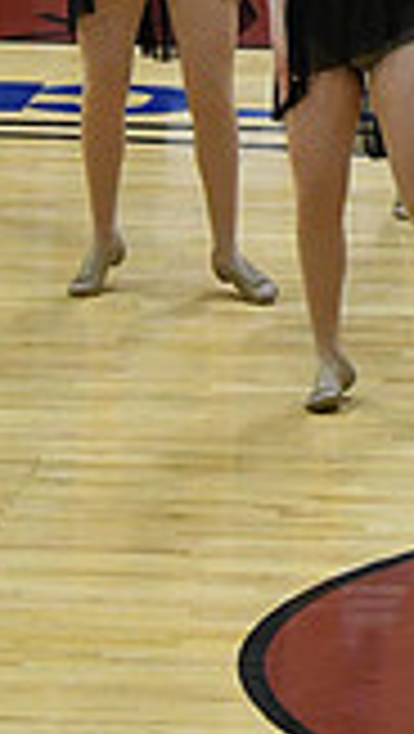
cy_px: 65
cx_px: 1156
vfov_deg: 4.7
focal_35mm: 459
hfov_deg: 2.6
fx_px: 8935
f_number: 4
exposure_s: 1/500
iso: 5000
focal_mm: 82
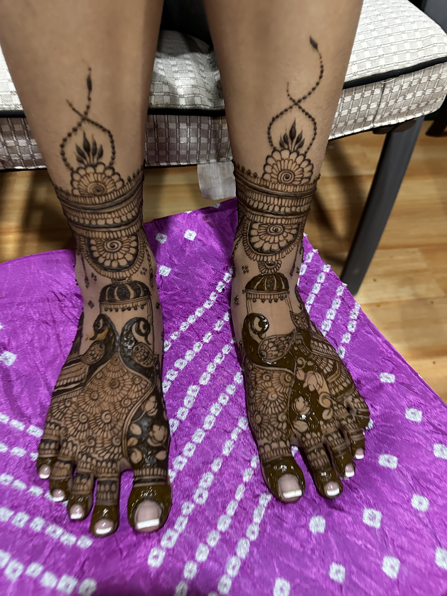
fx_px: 413
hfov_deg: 56.8
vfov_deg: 71.6
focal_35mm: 24
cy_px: 298
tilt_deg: -52.4
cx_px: 224
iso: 800
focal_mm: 6.86
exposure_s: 1/40
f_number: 1.78
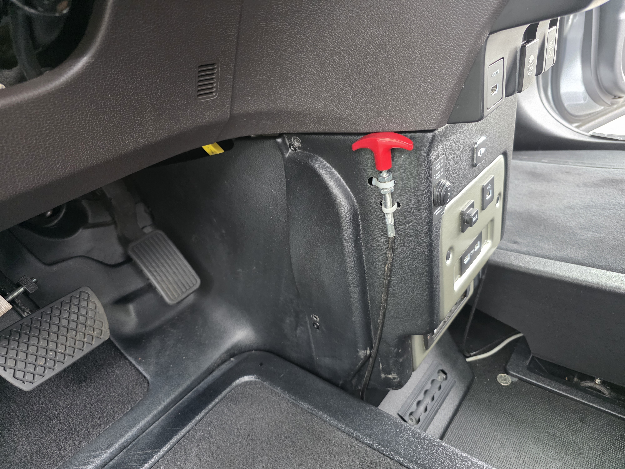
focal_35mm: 23
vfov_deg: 58.9
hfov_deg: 73.9
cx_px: 312
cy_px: 234
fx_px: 415
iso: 1000
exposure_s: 1/120
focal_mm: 6.3
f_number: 1.7
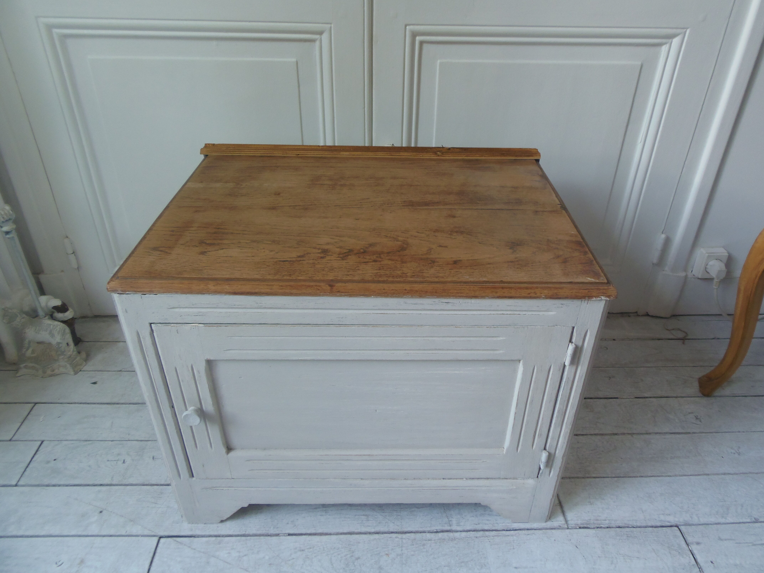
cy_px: 286
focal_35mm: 24
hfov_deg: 71.6
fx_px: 530
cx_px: 382
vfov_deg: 56.8
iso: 100
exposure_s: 1/30
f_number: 2.9
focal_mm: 4.3
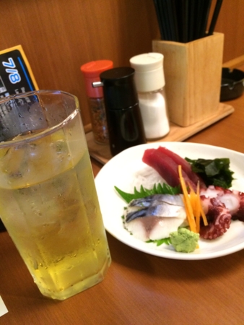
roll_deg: +10.2
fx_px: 272
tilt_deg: -36.1
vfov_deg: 61.6
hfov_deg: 48.3
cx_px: 122
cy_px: 162
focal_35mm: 29
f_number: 2.2
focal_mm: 4.15
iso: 320
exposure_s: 1/17
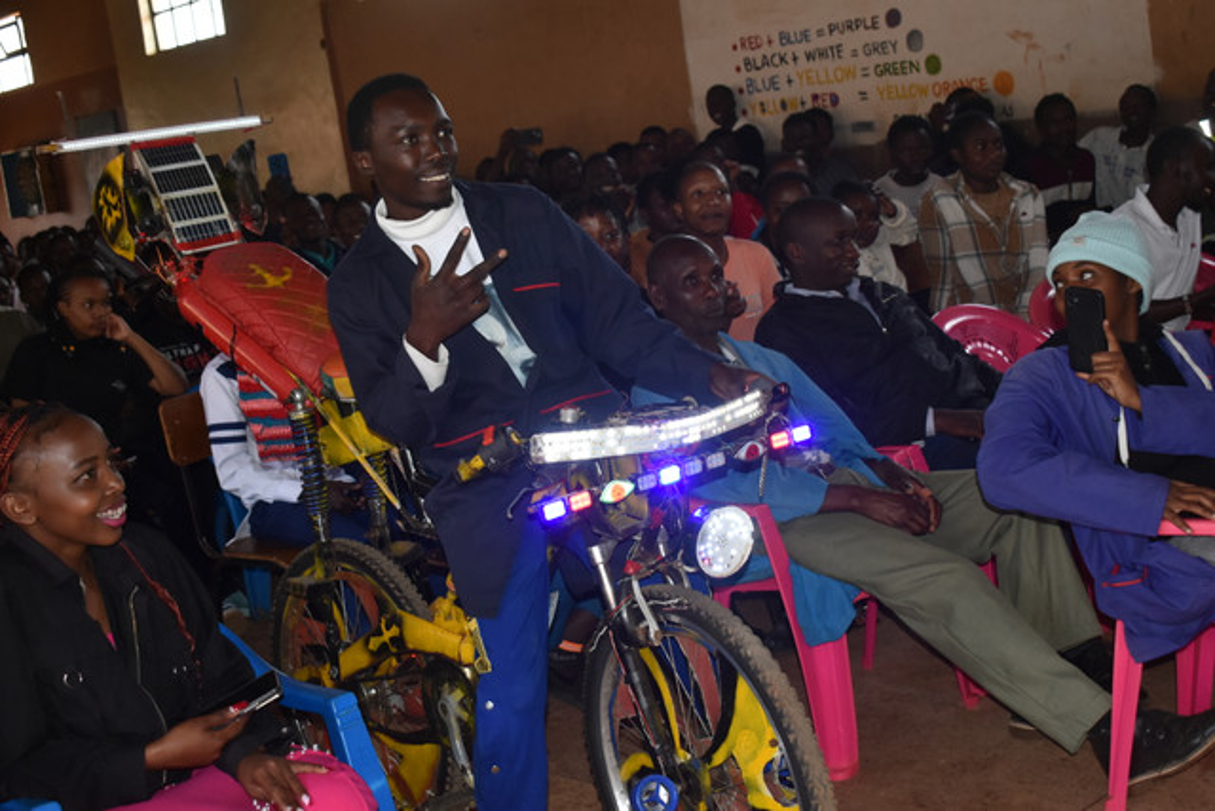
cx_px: 608
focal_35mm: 51
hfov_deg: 38.9
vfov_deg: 26.5
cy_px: 406
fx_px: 1722
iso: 800
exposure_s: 1/160
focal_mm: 34
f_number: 4.5
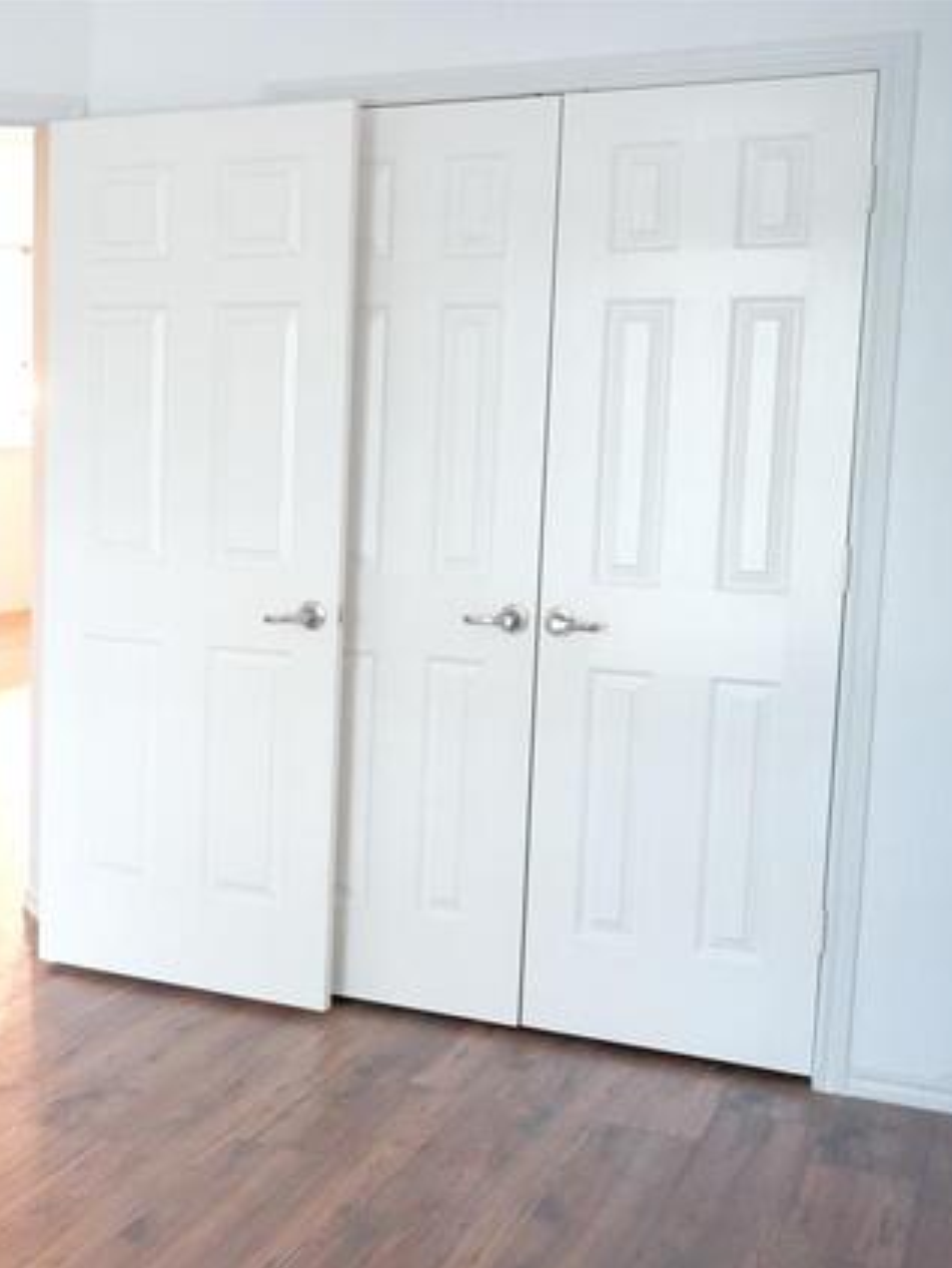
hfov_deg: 27.2
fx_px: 1868
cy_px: 637
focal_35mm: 51
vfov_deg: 37.5
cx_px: 36
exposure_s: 1/125
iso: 8000
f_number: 2.8
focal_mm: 23
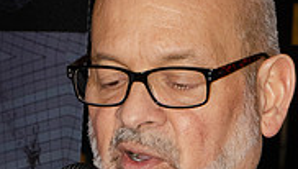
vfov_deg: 3.0
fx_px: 3213
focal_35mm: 406
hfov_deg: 5.3
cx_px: 162
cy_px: 215
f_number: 16
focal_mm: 105
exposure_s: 1/250
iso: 2500
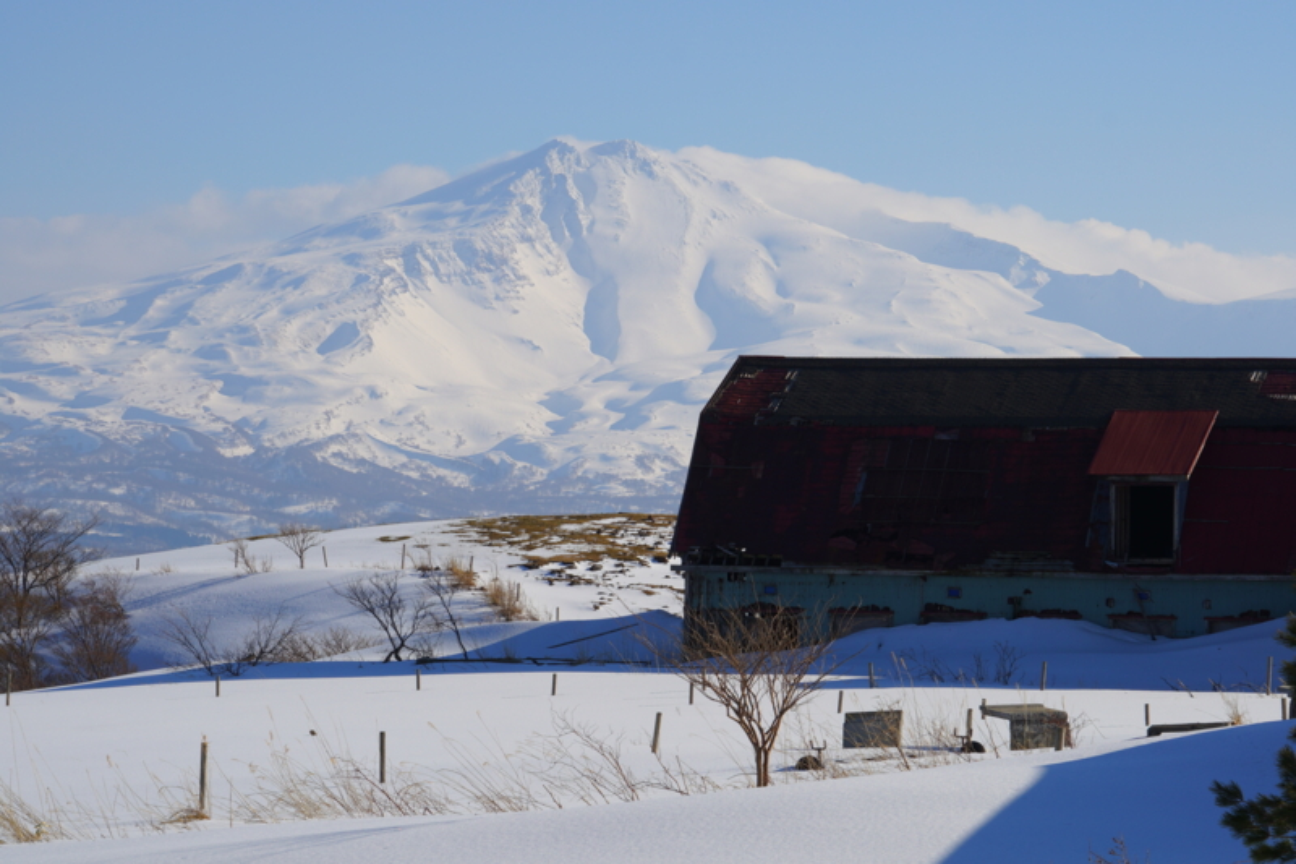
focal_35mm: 138
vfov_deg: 9.9
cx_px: 648
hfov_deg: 14.9
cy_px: 432
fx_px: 4967
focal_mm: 92
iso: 100
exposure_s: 1/250
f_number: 11
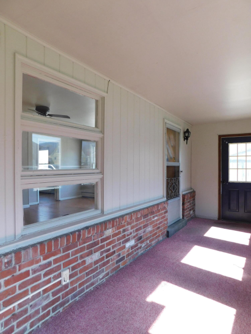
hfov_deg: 58.9
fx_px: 222
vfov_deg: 73.9
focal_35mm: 23
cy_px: 167
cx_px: 126
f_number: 3
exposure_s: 1/80
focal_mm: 4
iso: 125
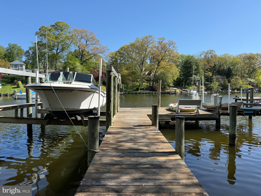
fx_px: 181
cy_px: 98
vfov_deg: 56.8
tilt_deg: -1.9
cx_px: 130
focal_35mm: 24
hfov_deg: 71.6
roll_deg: +0.1
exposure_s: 1/2611
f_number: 1.78
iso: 80
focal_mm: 6.76
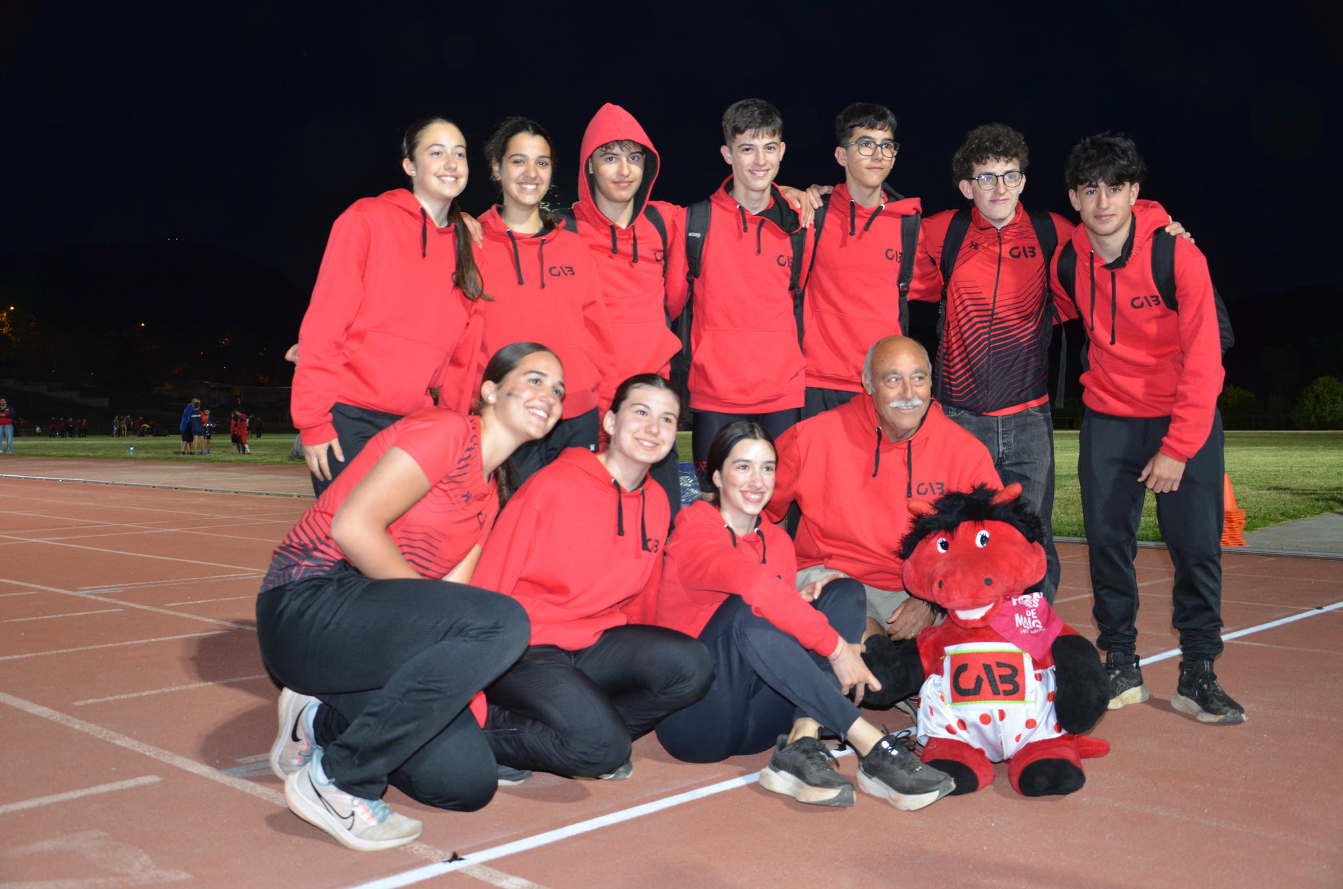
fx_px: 1340
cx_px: 672
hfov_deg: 53.2
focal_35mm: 36
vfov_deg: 36.7
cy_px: 444
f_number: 3.8
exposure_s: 1/60
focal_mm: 24
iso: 800
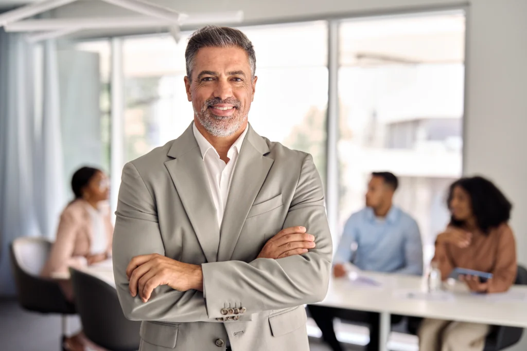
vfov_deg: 27.0
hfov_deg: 39.6
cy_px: 176
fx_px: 732
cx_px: 264
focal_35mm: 50
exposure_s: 1/800
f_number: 1.8
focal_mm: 50
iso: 1000
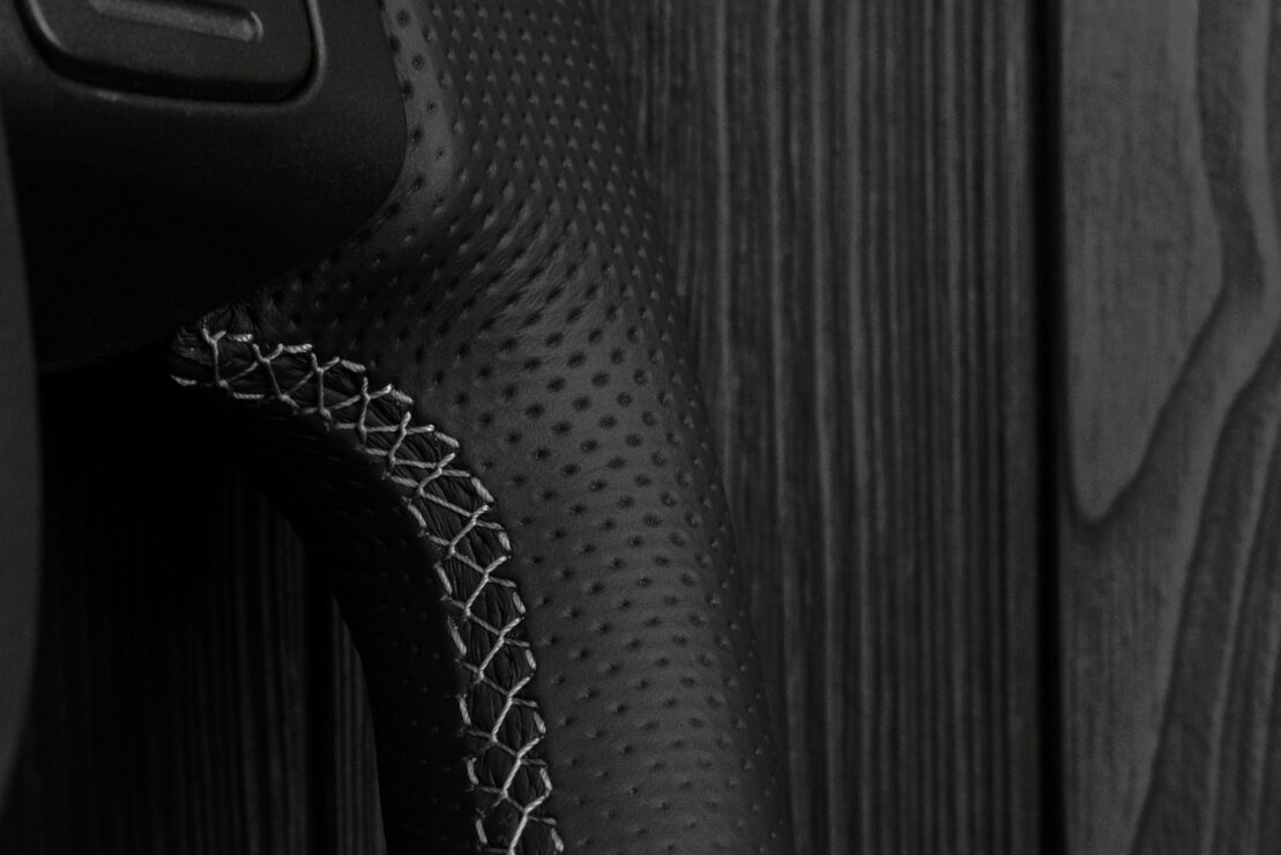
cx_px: 481
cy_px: 646
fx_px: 4312
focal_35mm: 121
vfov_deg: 11.3
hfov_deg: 16.9
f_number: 6.3
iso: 500
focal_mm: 35
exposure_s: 1/125
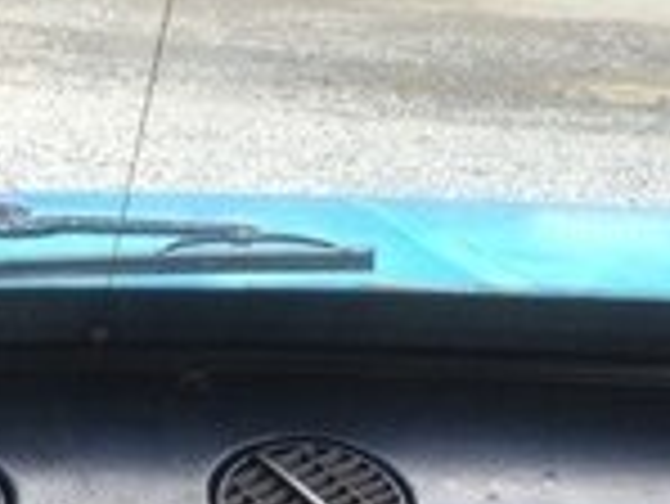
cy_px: 704
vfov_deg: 9.9
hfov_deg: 13.2
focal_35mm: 146
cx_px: -135
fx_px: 2828
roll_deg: -3.2
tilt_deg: -22.1
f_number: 2.4
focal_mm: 4.12
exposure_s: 1/60
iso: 50
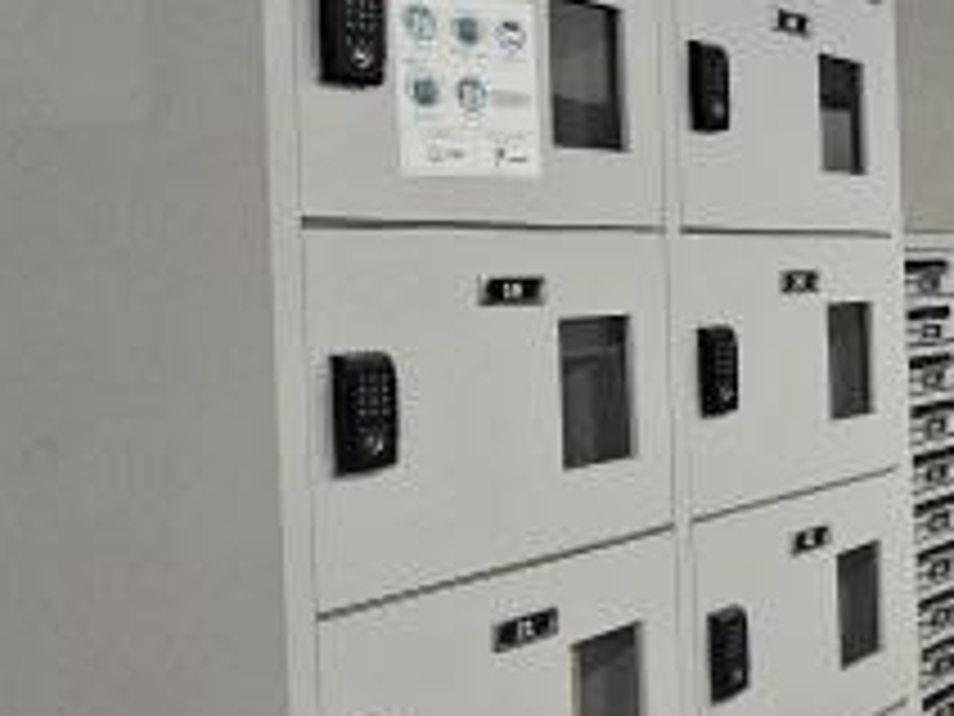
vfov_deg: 29.5
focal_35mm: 49
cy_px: 257
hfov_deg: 22.4
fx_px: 1350
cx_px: 1714
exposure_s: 1/40
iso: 320
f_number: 2.2
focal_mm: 2.2
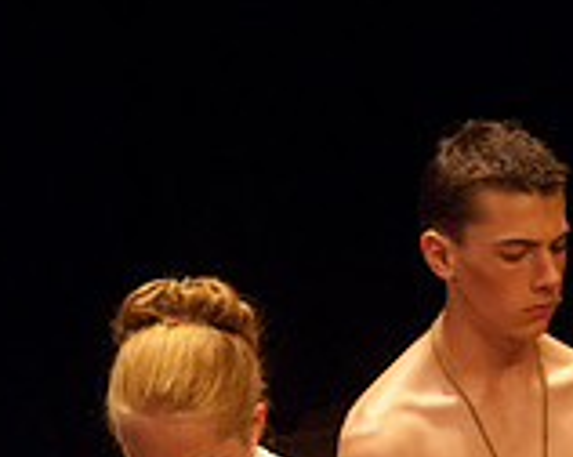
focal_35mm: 1036
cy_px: 501
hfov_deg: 1.9
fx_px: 17547
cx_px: 885
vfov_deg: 1.5
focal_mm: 200
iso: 1000
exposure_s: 1/160
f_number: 2.8
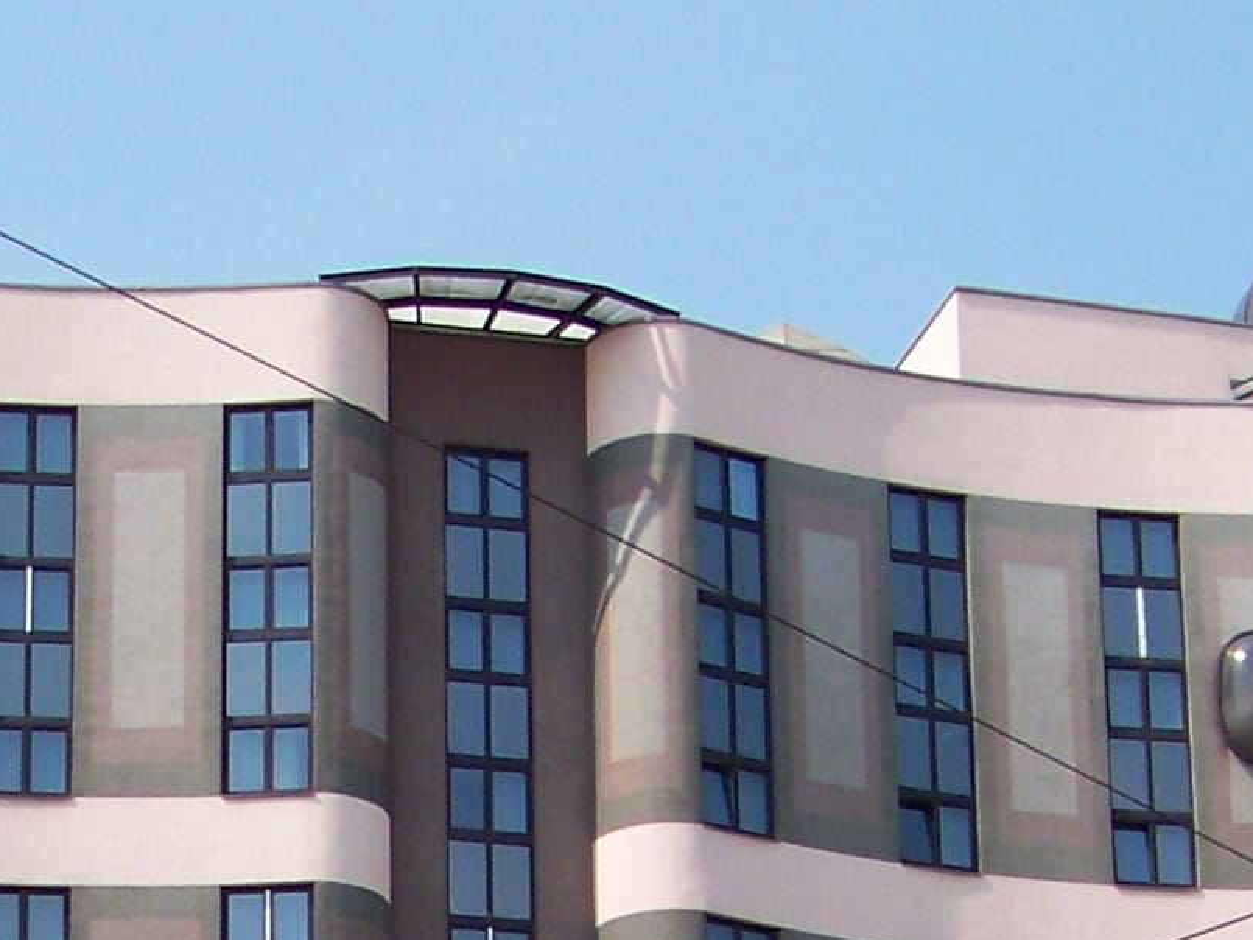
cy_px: 1394
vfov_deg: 9.9
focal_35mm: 146
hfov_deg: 13.5
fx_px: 5286
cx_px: 395
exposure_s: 1/1000
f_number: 2.8
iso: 64
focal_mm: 5.85
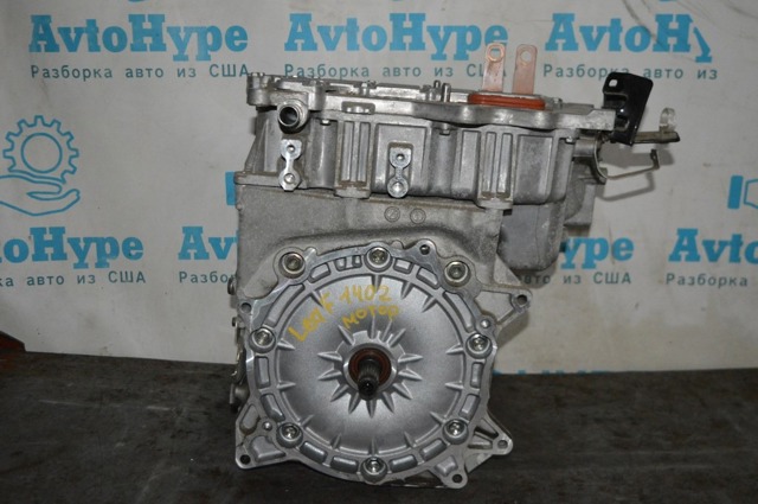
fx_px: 883
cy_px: 252
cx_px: 379
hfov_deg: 46.5
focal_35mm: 42
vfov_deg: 31.8
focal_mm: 28
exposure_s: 1/60
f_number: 4.2
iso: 2500
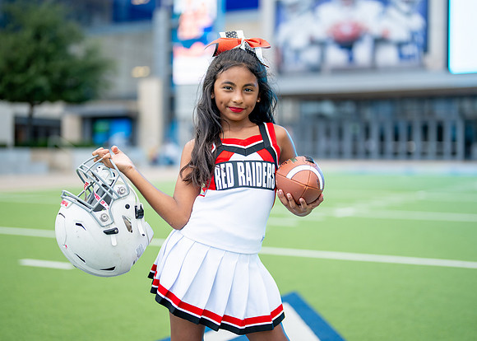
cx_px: 247
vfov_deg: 24.0
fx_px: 801
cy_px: 157
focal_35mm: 59
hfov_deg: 33.2
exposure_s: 1/1000
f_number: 1.2
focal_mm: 50
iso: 160
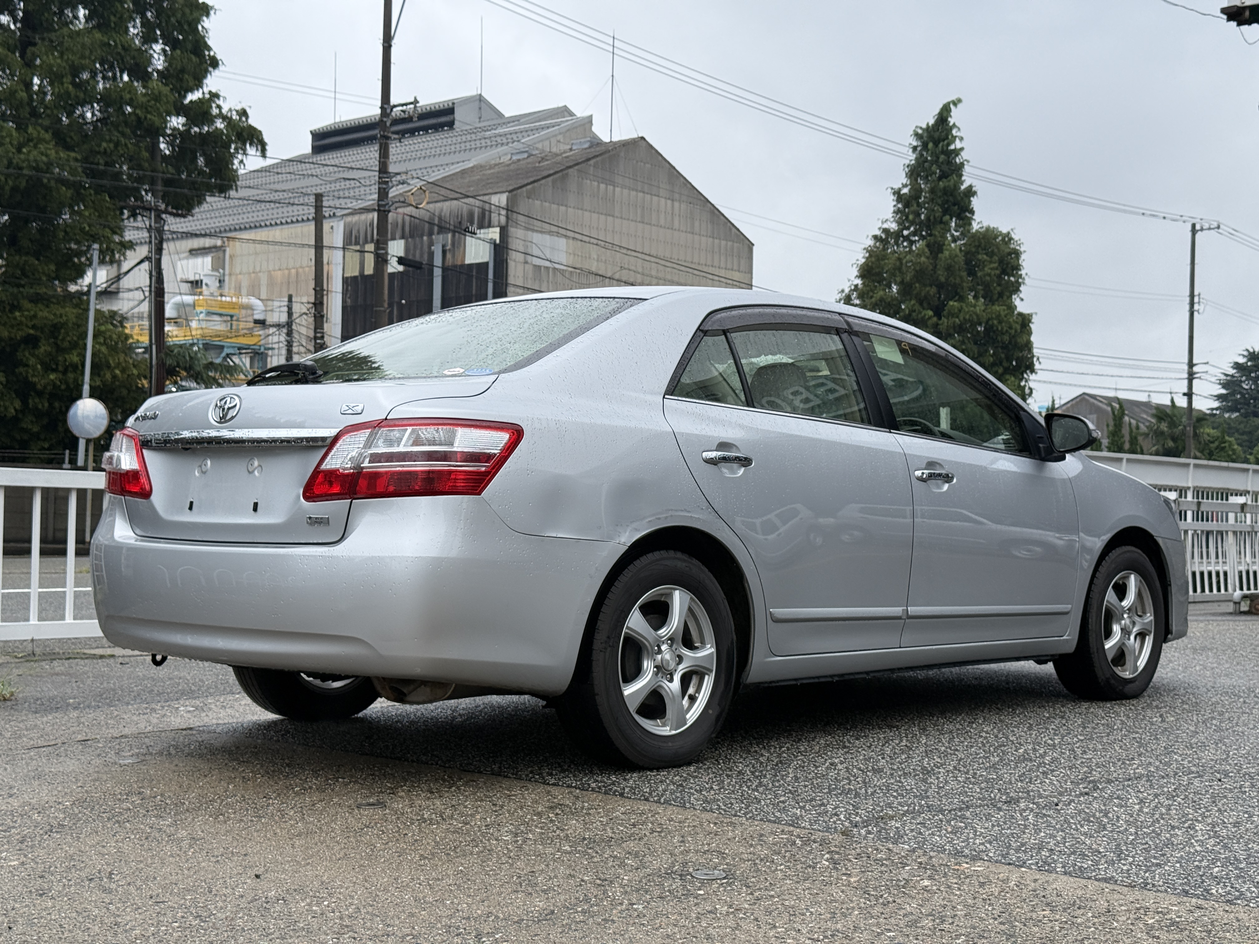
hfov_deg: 39.7
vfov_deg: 30.3
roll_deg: -0.8
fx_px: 1746
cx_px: 630
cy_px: 472
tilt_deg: +2.0
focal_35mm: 48
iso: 64
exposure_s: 1/1642
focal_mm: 6.76
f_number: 1.78
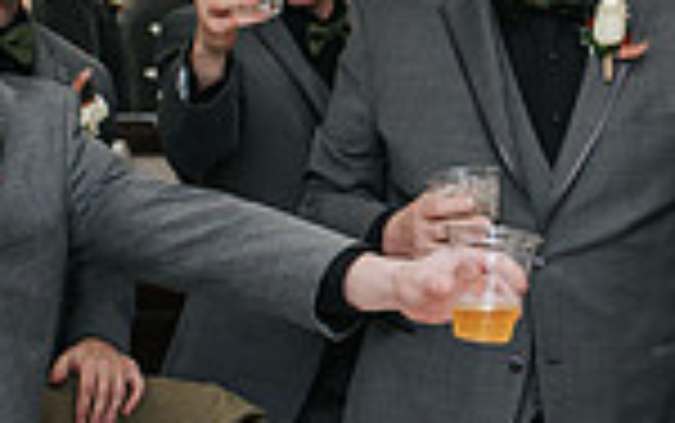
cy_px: 162
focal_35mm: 138
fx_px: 2541
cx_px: 580
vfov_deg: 9.5
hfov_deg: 15.0
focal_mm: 35
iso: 800
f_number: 3.2
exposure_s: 1/200
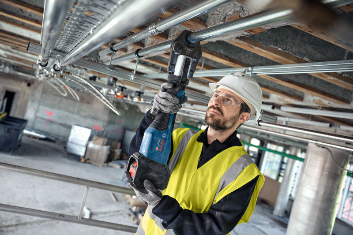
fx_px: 338
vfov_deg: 38.3
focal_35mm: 34
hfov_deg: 55.1
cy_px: 118
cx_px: 176
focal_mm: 34.5
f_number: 4
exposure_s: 1/125
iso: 1000
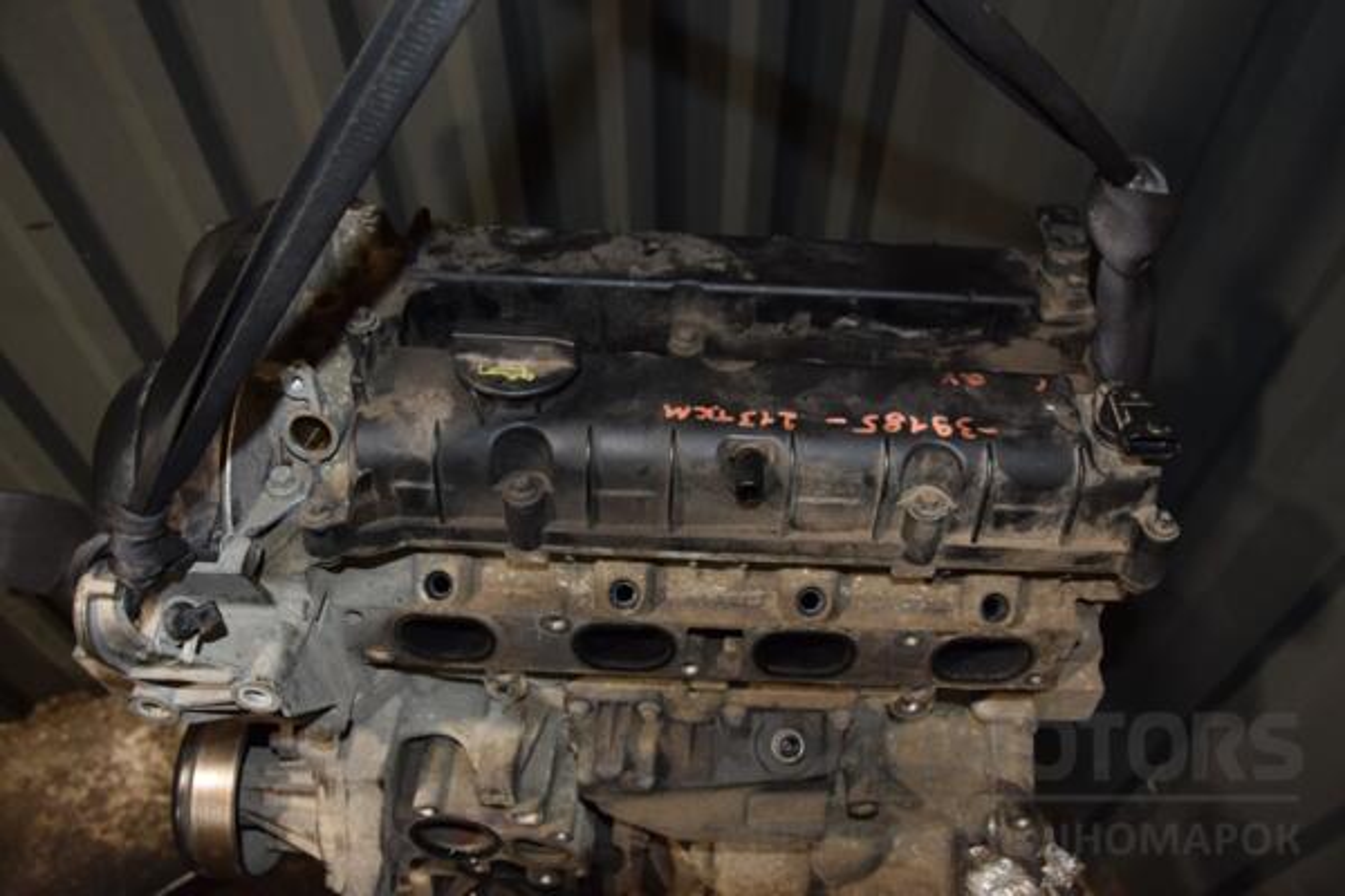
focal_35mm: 27
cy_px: 448
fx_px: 1009
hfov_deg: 67.4
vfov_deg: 47.9
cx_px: 672
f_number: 5
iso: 800
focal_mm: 18
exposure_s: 1/60
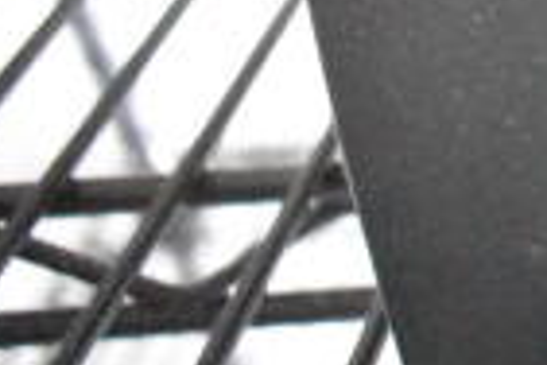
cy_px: -111
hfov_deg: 14.1
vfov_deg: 11.4
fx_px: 1778
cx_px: 1156
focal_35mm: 117
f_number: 3.5
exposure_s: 1/30
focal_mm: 18
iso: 25600
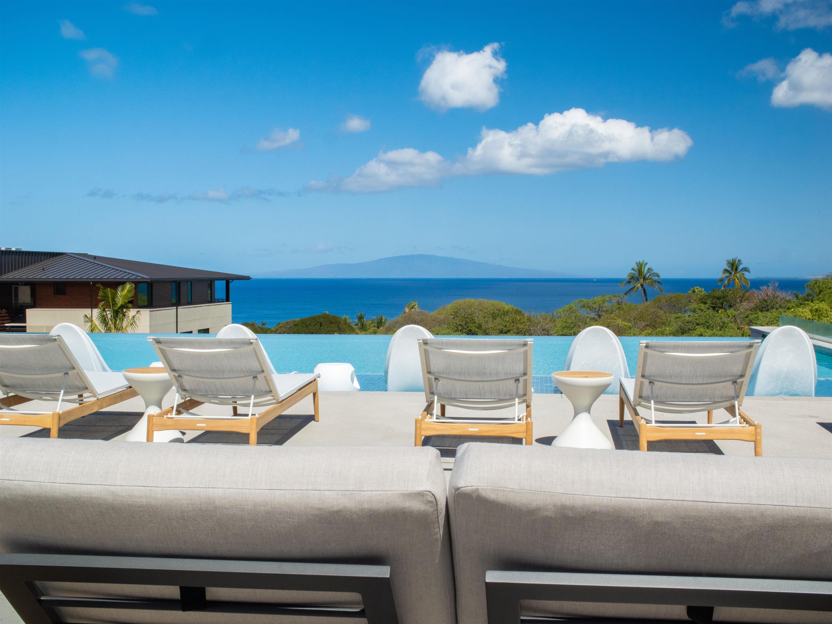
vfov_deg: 32.9
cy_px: 312
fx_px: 1058
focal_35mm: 44
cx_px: 416
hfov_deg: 42.9
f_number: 14
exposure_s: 1/160
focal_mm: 22
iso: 400
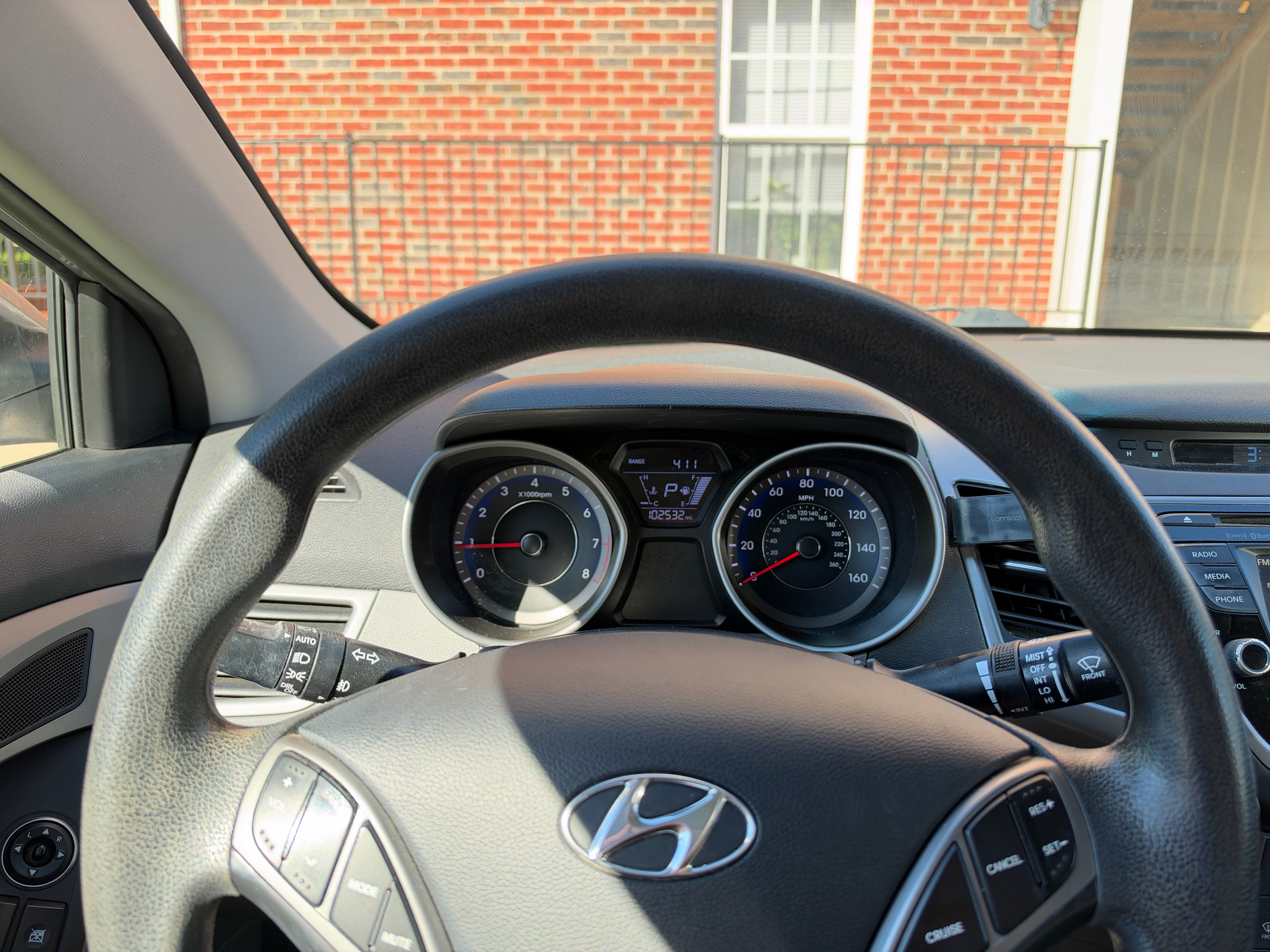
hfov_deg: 71.6
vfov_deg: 56.8
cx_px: 635
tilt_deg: -13.7
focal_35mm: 24
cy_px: 476
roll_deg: -0.7
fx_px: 881
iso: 100
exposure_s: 1/206
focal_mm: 6.93
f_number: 1.8
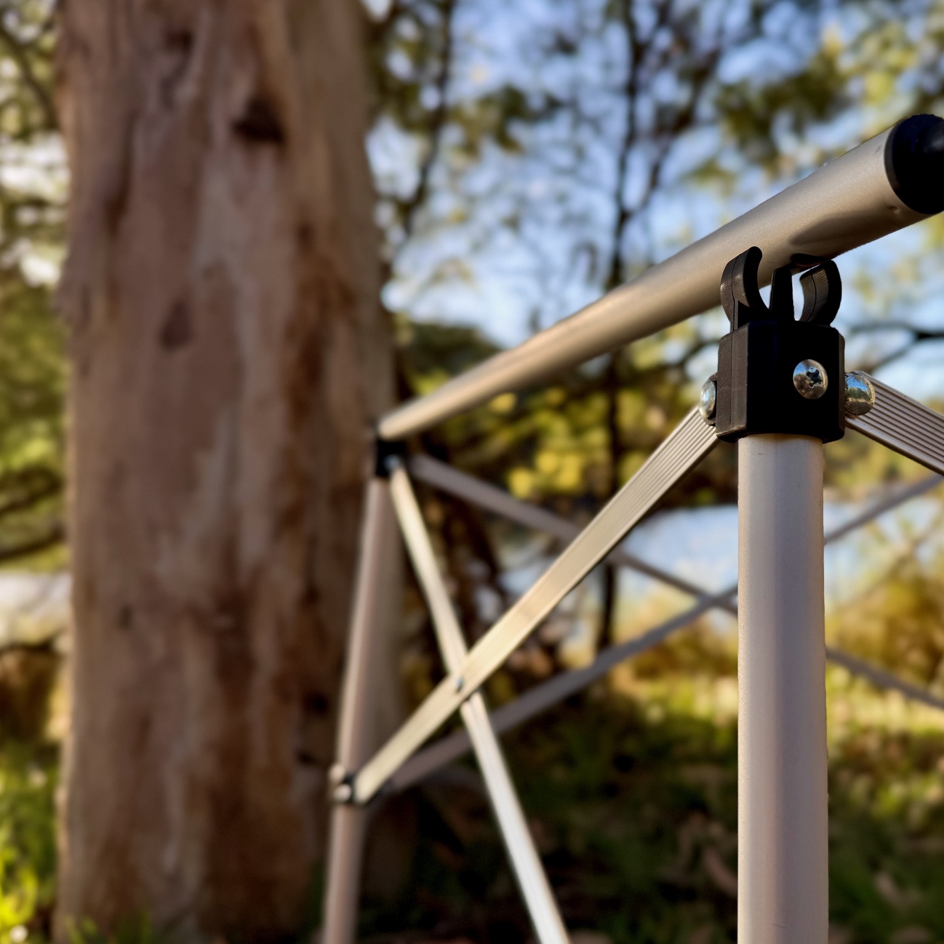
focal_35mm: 31
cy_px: 443
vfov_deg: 52.5
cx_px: 654
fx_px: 956
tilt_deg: +1.9
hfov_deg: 51.2
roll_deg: +1.4
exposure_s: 1/1211
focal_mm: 6.76
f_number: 1.78
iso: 80
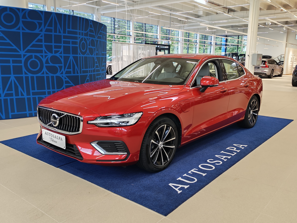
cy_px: 112
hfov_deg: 55.4
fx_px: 283
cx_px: 148
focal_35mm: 33
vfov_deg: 42.9
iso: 250
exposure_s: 1/100
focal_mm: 6.12
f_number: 1.9
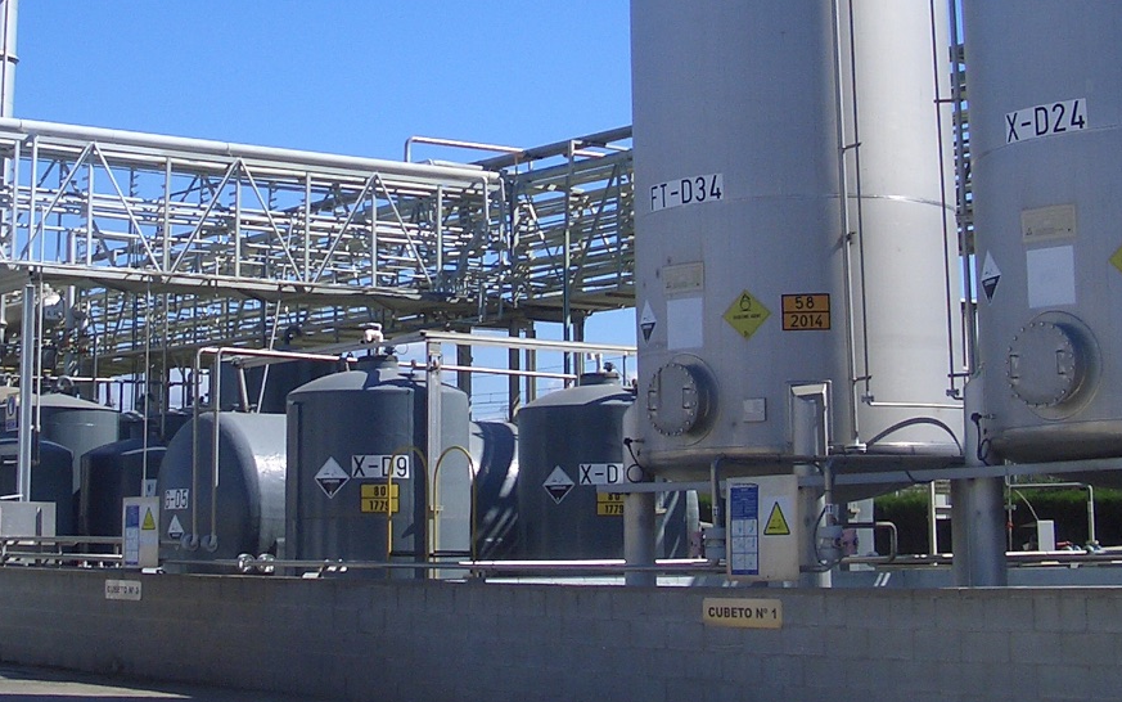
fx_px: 2080
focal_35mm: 68
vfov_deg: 18.8
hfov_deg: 30.1
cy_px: 50
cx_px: 427
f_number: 4.3
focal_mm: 5.8
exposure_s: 1/500
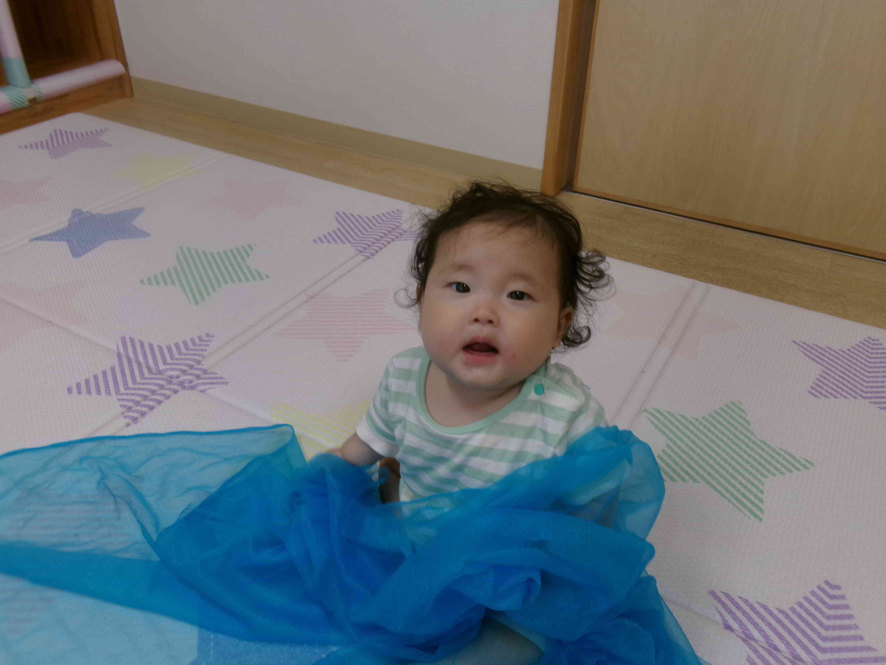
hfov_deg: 63.4
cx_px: 443
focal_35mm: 28
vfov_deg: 49.7
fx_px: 717
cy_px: 332
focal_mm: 5.1
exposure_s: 1/70
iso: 100
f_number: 3.9
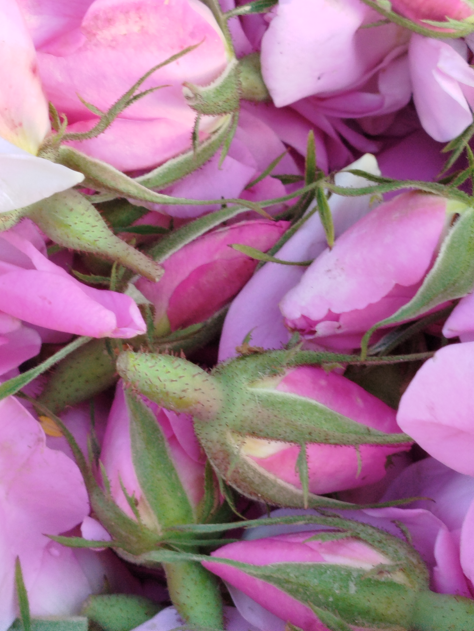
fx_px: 803
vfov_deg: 42.9
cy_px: 311
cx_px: 240
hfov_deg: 32.9
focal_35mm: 44
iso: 80
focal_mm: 5.31
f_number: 1.7
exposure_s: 1/100
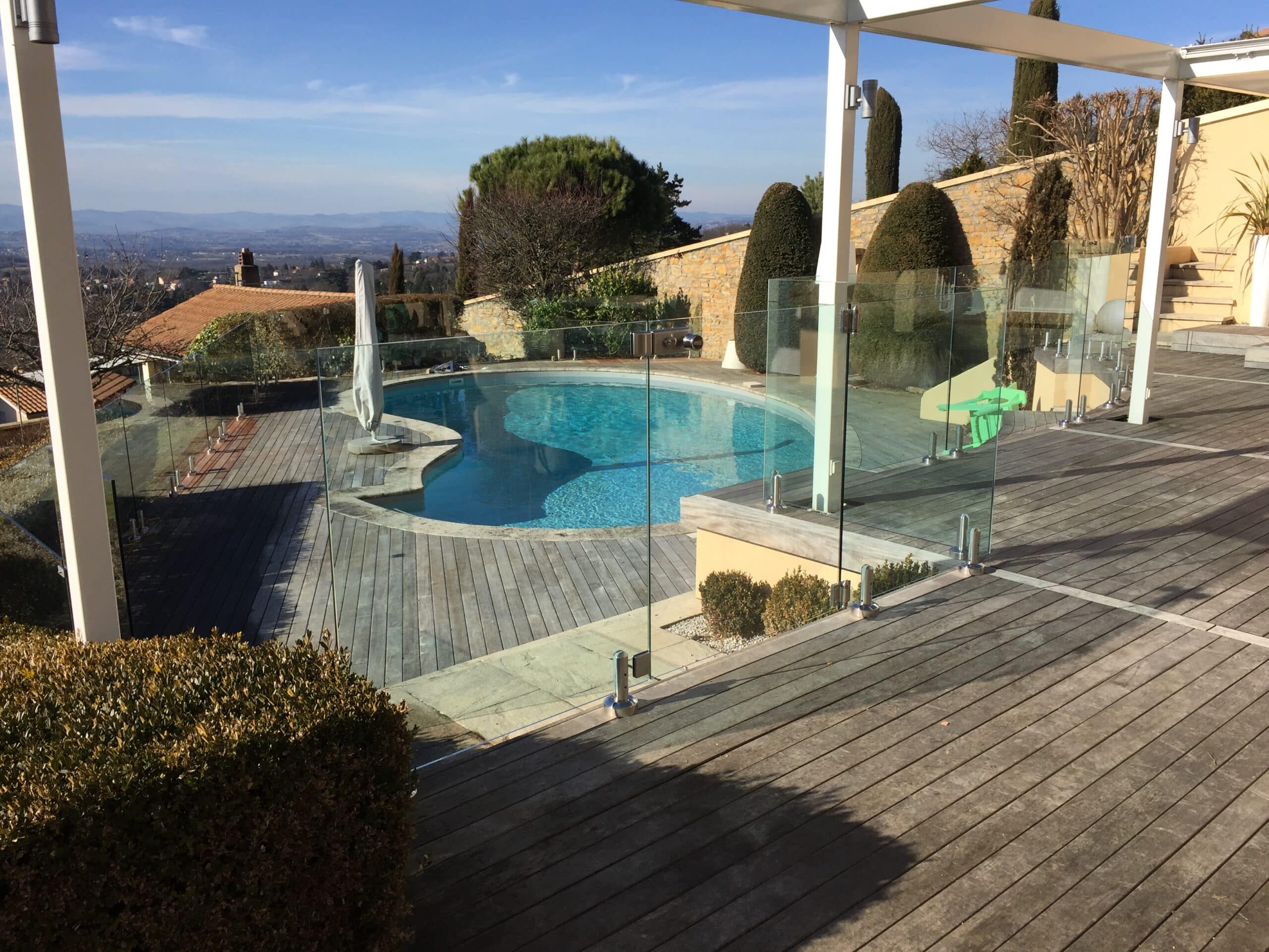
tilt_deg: -14.2
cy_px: 476
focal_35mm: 29
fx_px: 1063
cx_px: 634
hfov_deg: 61.7
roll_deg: +0.1
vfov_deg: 48.2
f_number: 2.2
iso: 32
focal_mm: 4.15
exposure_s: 1/2083
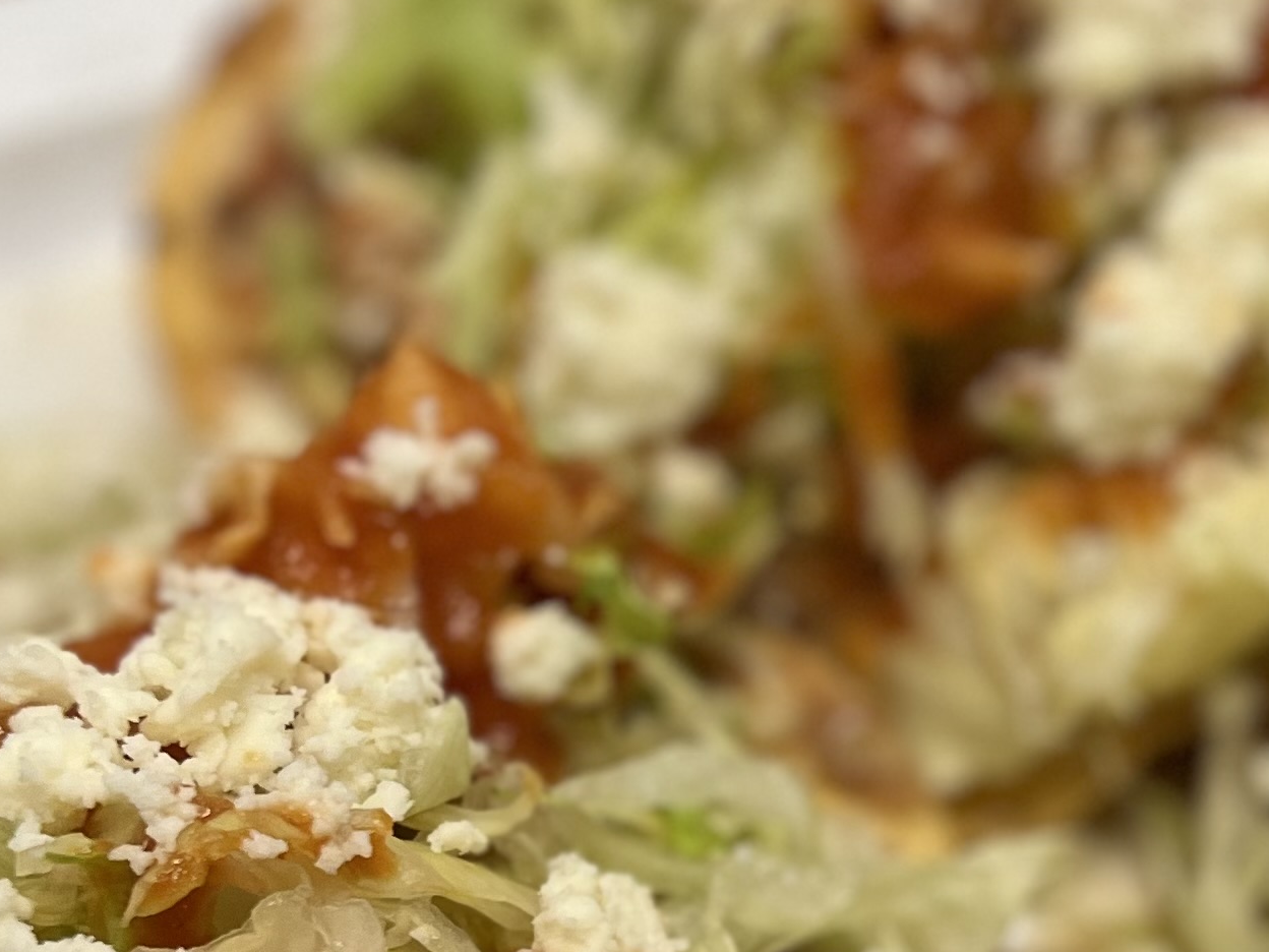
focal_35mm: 84
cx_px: 932
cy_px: 1017
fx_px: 3079
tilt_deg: -53.0
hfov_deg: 23.1
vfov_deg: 17.1
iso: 100
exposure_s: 1/60
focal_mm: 5.7
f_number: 1.5
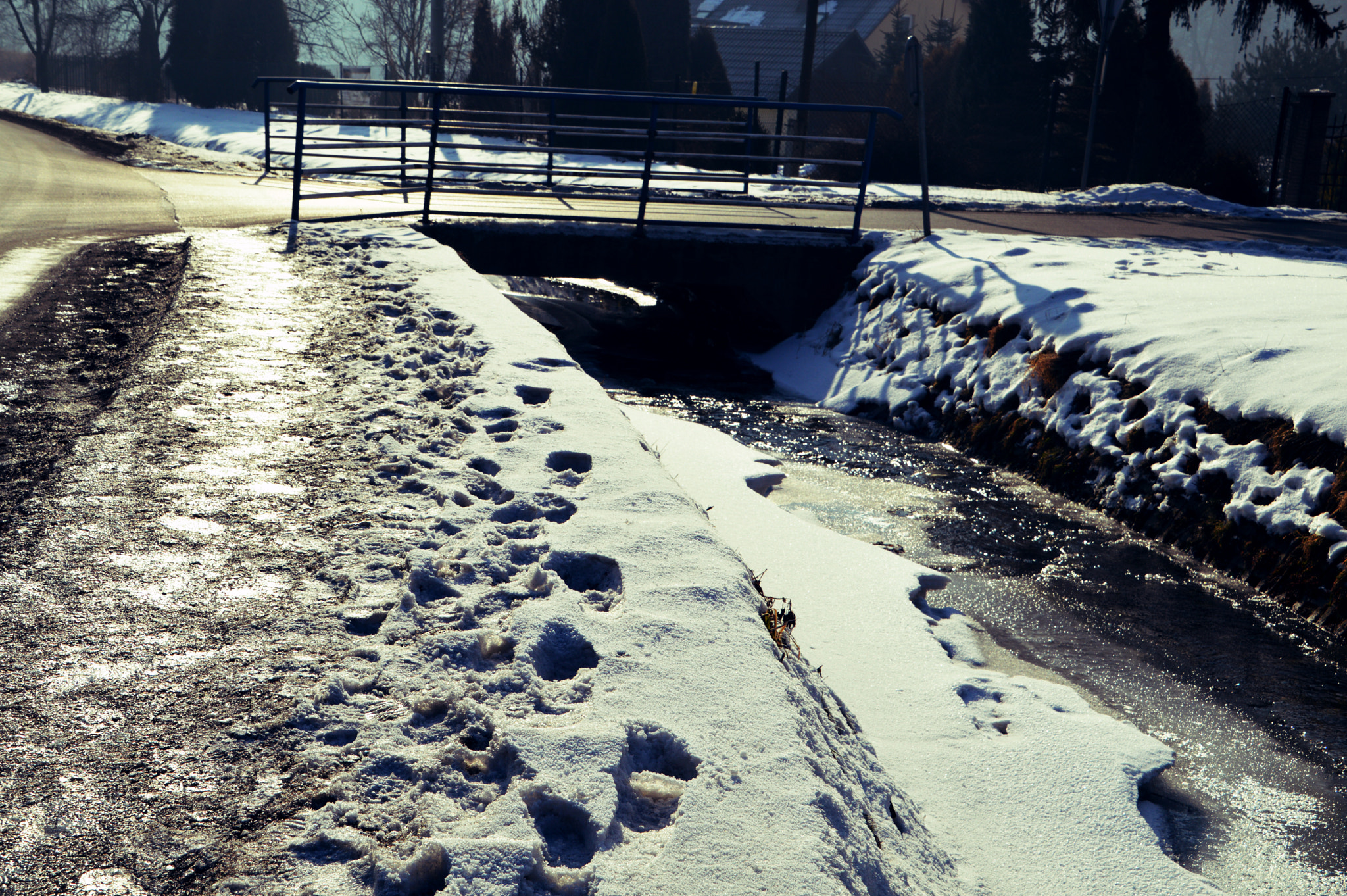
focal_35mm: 52
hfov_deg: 37.9
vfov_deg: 25.7
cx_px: 674
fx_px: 1963
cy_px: 448
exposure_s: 1/320
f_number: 9
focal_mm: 35
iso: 100
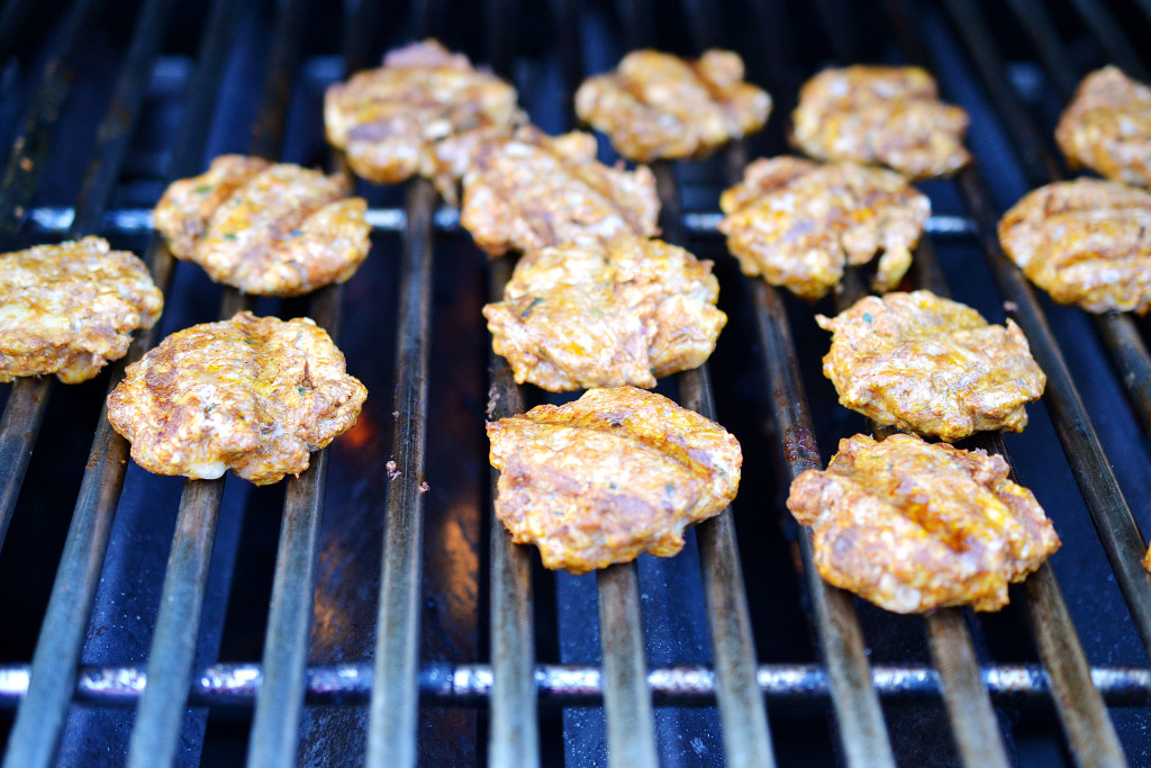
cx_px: 576
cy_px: 384
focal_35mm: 60
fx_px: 1918
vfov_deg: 22.6
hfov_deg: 33.4
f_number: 3.5
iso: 800
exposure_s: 1/50
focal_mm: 40
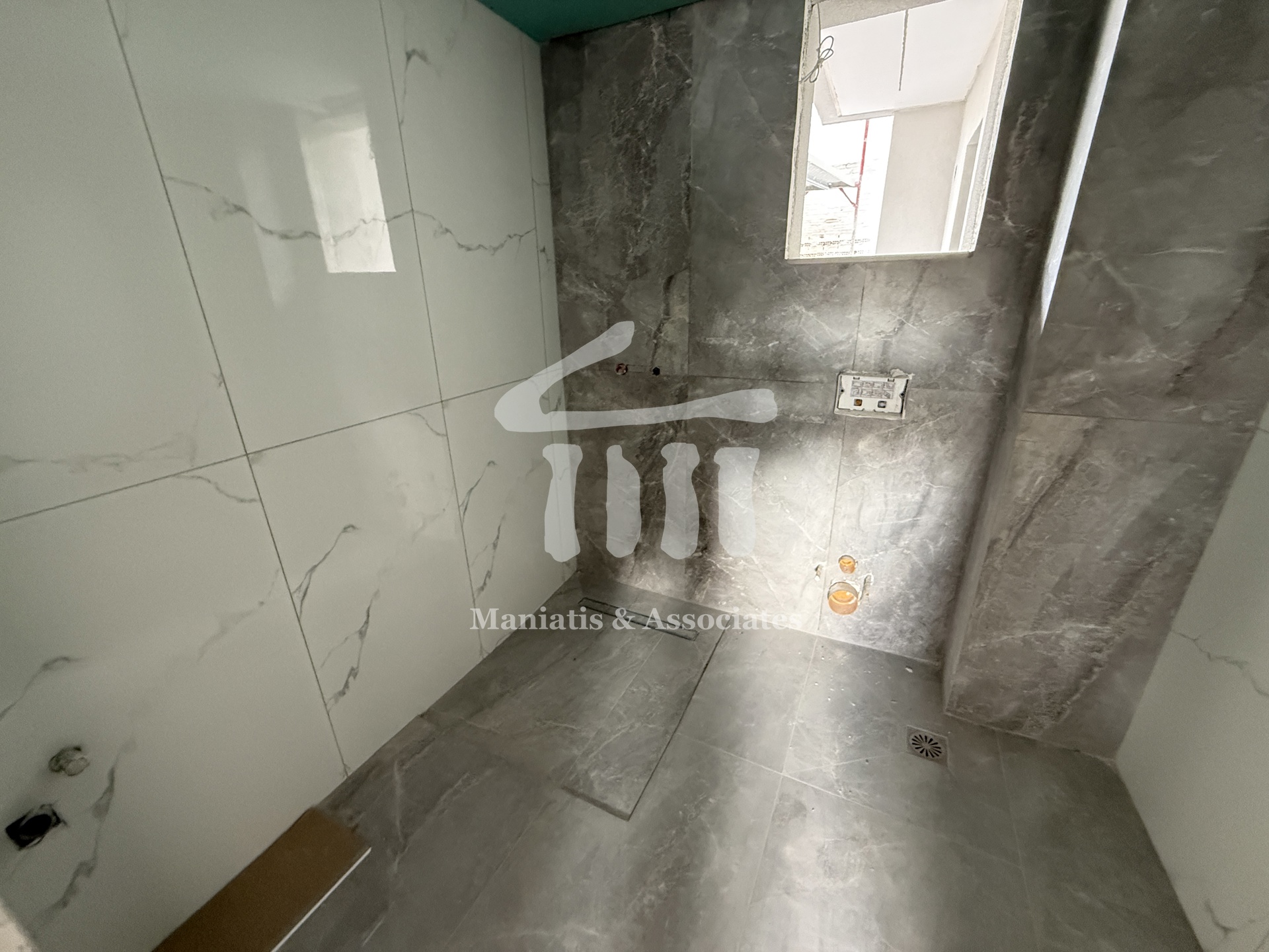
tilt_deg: -20.4
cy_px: 476
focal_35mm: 14
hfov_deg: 102.1
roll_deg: +0.3
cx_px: 634
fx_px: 513
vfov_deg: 85.7
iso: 640
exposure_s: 1/60
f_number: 2.2
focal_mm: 2.22
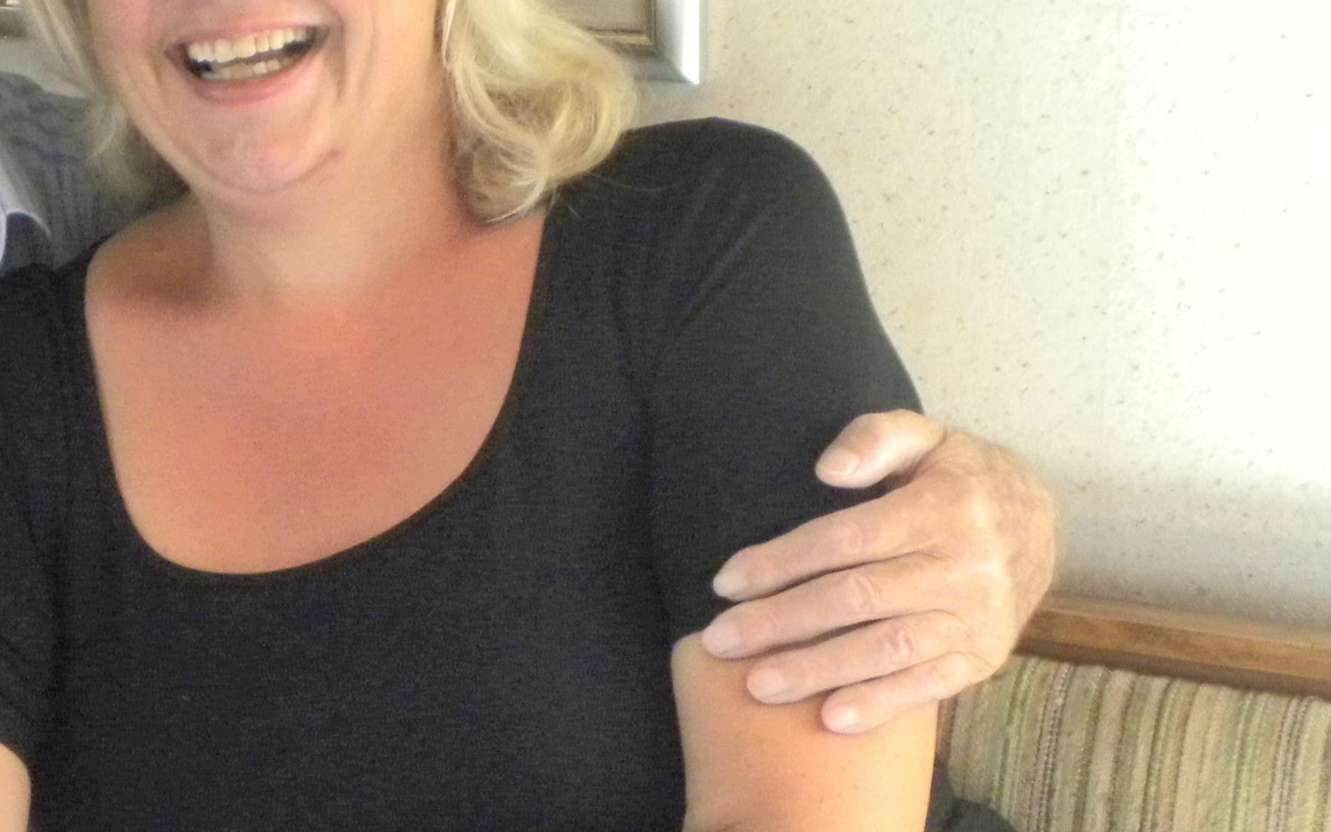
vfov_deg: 13.2
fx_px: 3591
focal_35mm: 99
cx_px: 132
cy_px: 278
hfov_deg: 20.6
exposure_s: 1/27.8
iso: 400
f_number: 3.2
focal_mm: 7.3
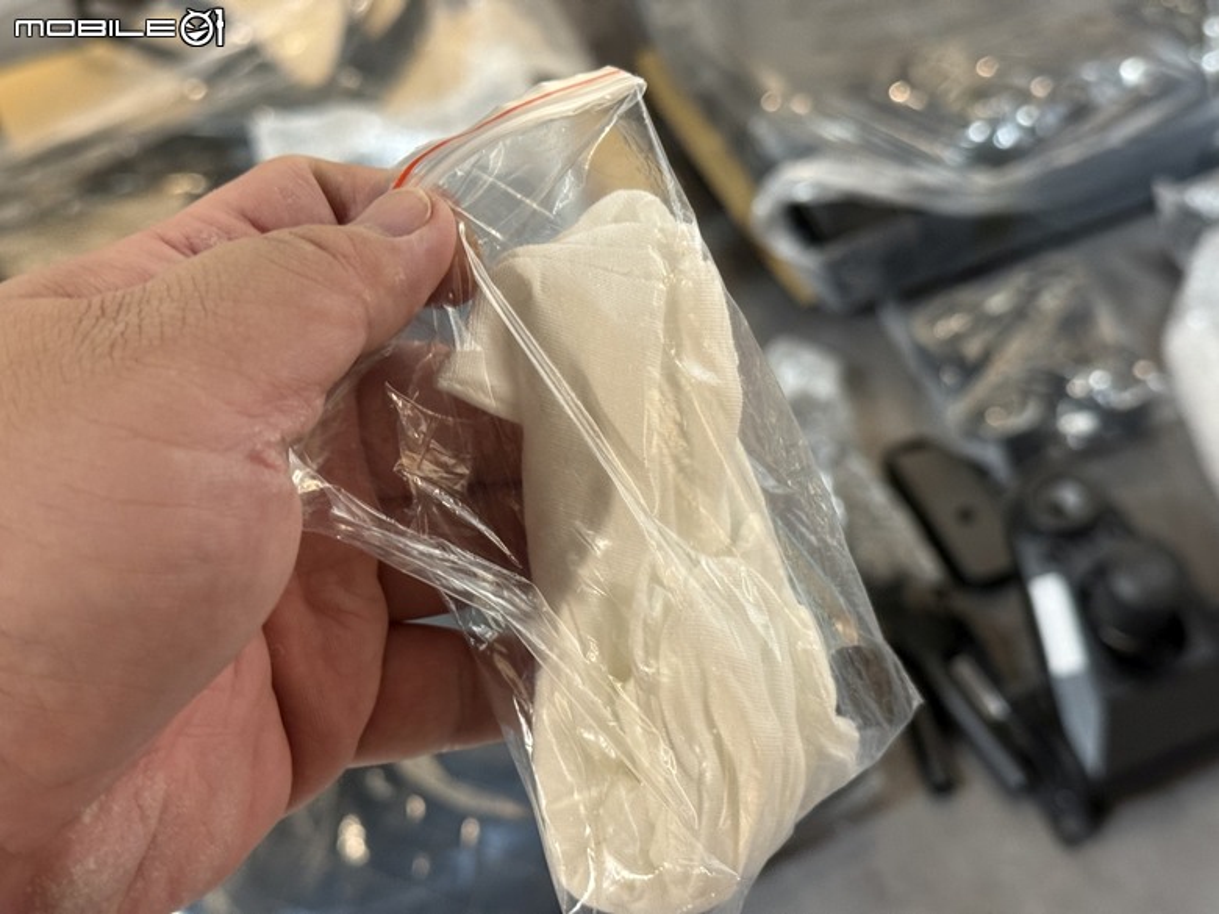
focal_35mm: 48
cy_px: 457
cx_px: 610
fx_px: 1690
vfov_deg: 30.3
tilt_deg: -51.5
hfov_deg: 39.7
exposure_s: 1/40
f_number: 1.78
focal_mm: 6.76
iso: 320
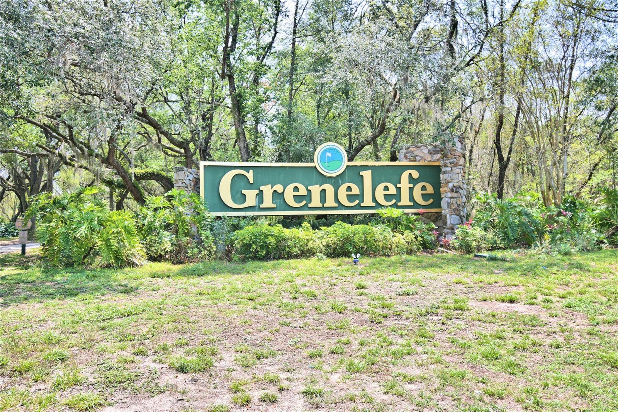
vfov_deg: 43.6
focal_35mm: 30
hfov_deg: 61.9
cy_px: 206
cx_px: 309
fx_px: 515
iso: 180
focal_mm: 20
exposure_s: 1/500
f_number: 5.6
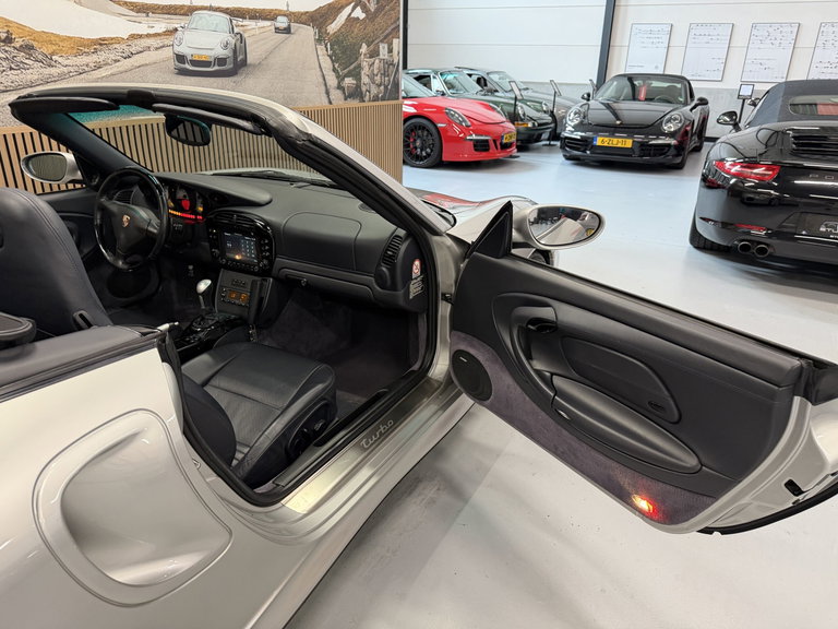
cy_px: 314
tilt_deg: -23.0
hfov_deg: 71.6
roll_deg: -0.2
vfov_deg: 56.8
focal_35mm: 24
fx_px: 581
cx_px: 419
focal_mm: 6.76
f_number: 1.78
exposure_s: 1/50
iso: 250
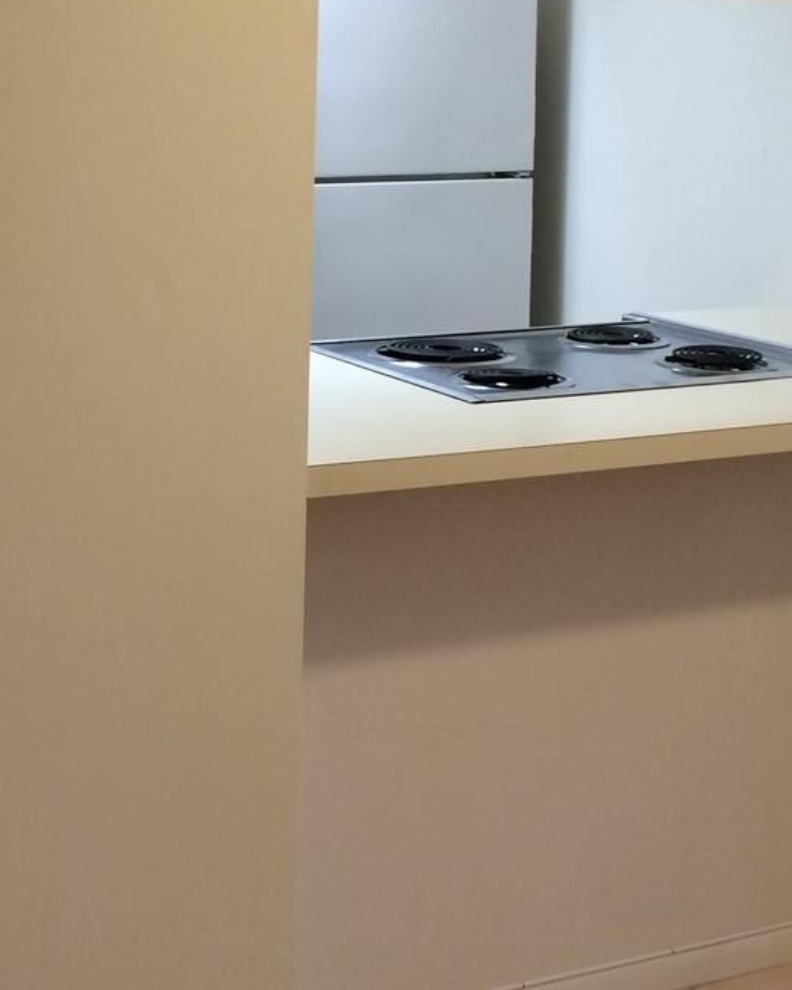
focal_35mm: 67
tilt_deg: -10.3
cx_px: 230
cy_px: 324
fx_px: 1963
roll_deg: -1.1
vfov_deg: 28.1
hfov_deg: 22.7
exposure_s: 1/30
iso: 64
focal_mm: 4.15
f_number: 2.2
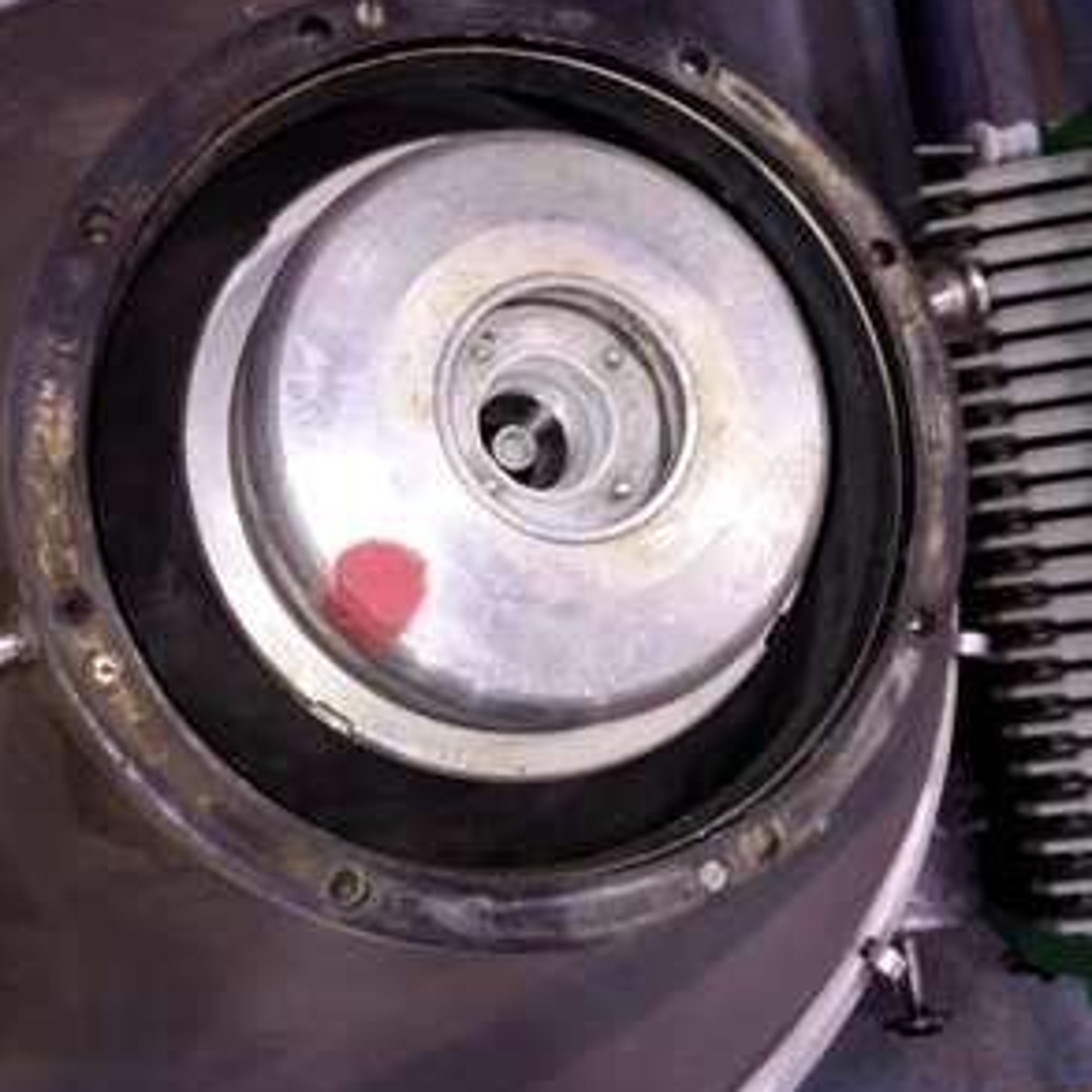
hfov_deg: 47.2
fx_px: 1249
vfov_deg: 47.1
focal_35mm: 35
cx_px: 548
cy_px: 485
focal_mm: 4.15
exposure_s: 1/41
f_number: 2.2
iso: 32
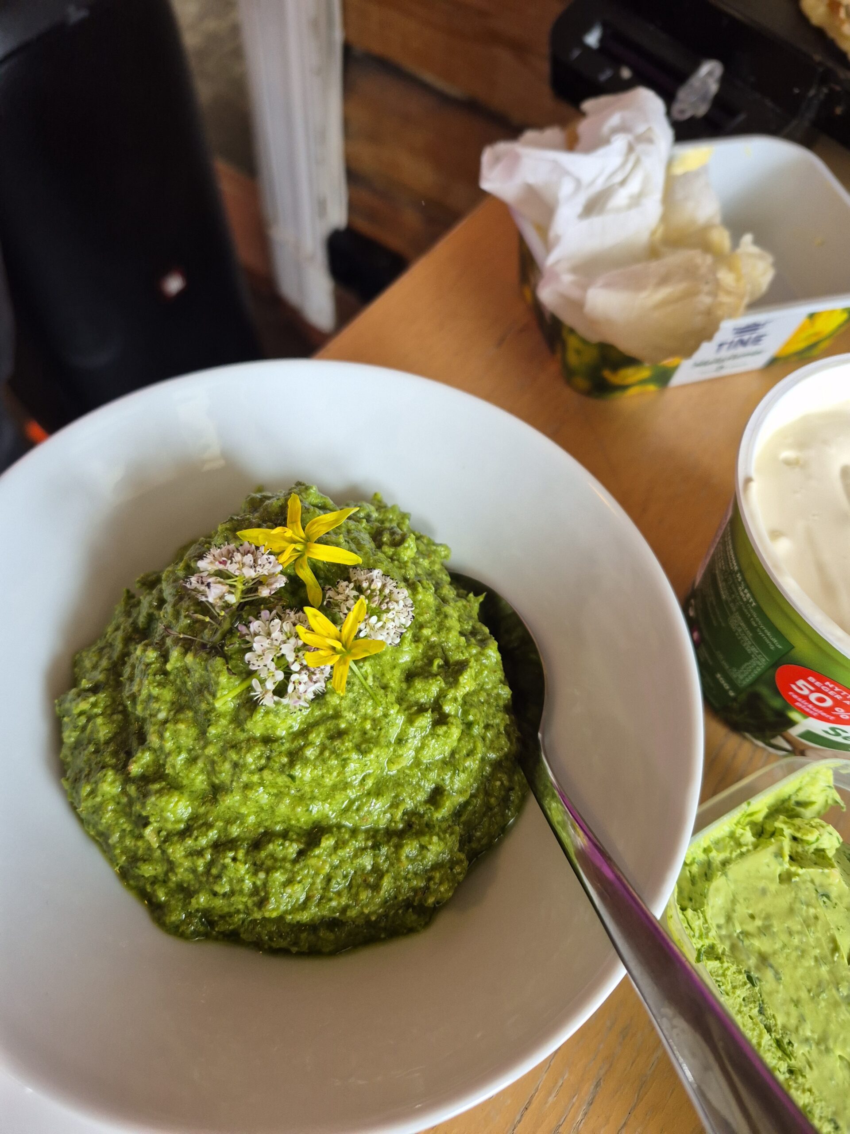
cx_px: 425
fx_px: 753
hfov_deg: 58.9
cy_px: 567
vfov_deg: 73.9
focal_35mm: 23
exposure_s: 1/180
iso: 250
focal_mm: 5.4
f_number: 1.8
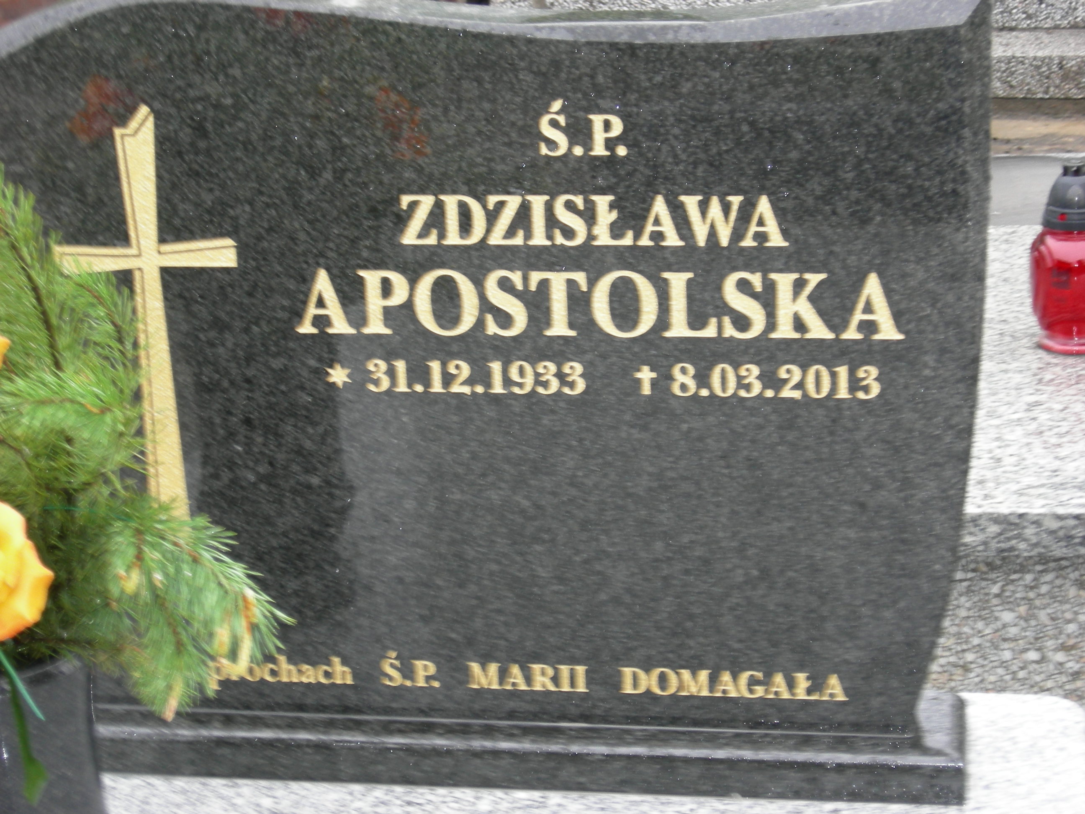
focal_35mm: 85
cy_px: 407
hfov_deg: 23.0
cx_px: 542
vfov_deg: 17.4
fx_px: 2664
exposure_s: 1/30
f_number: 4.1
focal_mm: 17.7
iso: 64
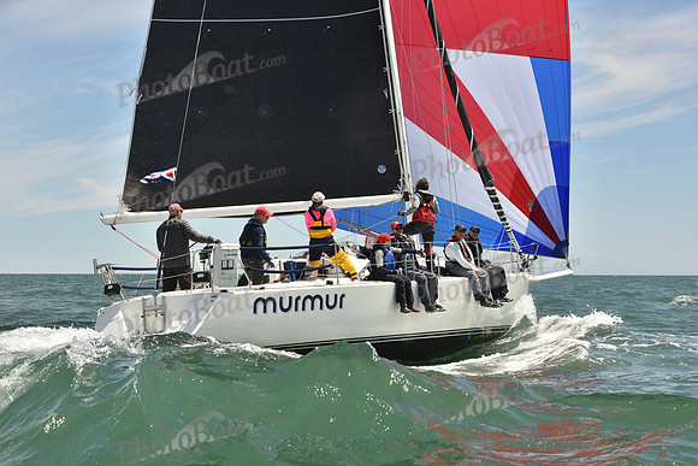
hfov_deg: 28.8
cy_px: 233
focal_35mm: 70
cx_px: 349
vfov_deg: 19.5
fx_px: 1357
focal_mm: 70
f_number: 10
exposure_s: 1/800
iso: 320
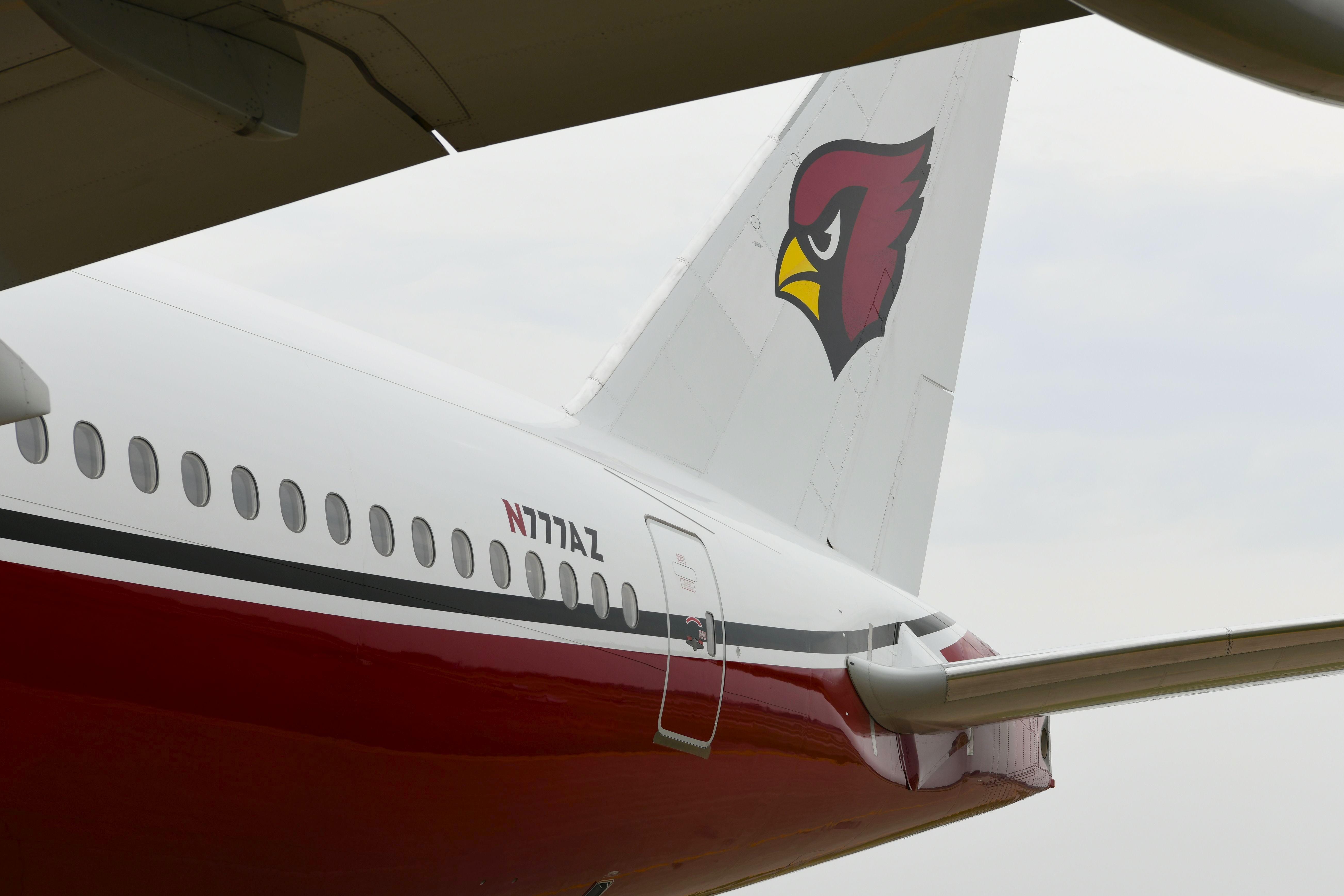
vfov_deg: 16.4
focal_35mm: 83
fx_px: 3098
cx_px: 690
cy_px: 498
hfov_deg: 24.5
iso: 200
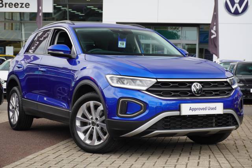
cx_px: 126
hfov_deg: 27.0
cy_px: 84
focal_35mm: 75
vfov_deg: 18.2
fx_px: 525
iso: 100
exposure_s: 1/100
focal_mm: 50
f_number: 6.3
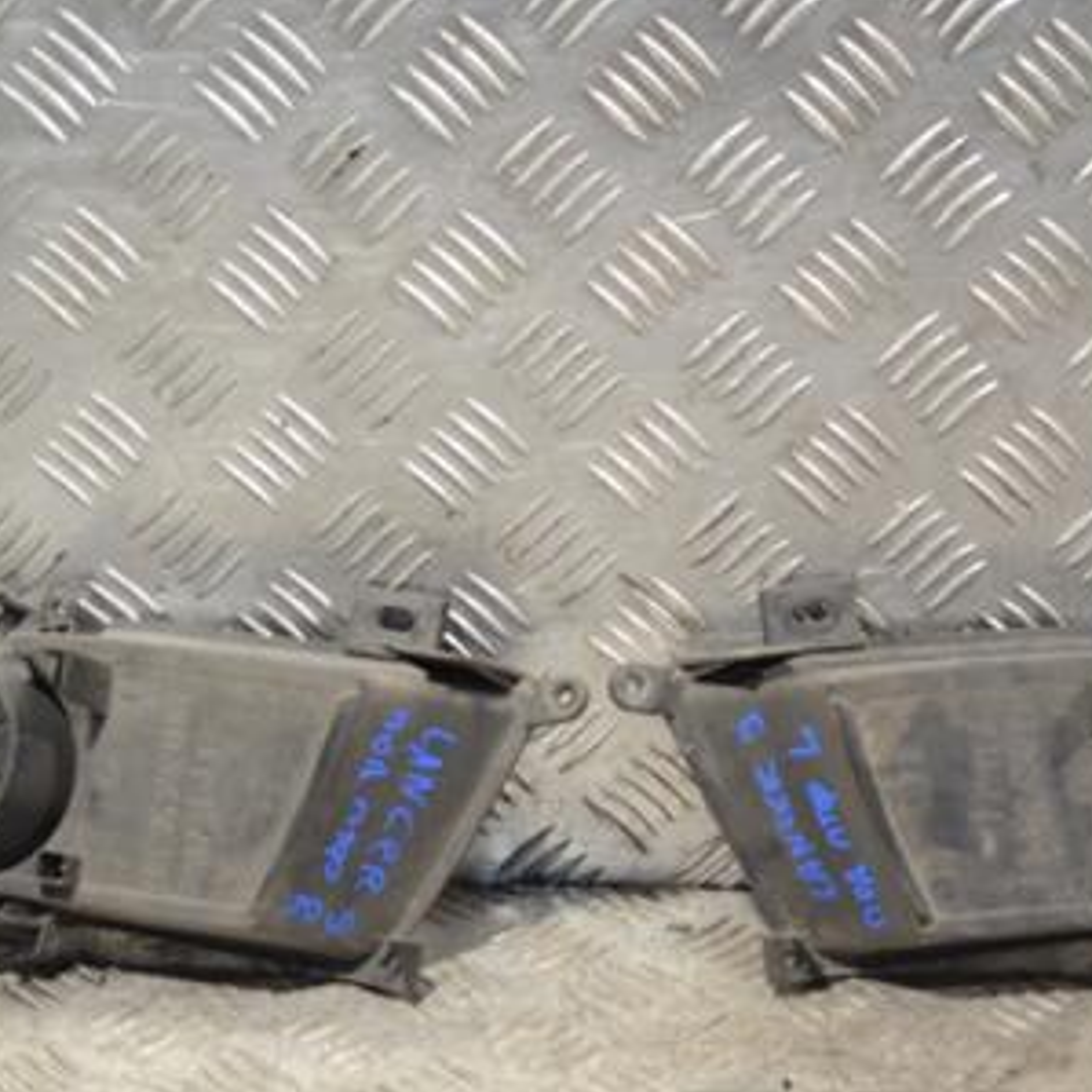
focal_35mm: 87
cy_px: 661
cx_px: 603
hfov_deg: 19.9
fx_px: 3105
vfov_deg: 19.9
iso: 280
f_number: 5
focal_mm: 34
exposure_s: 1/30
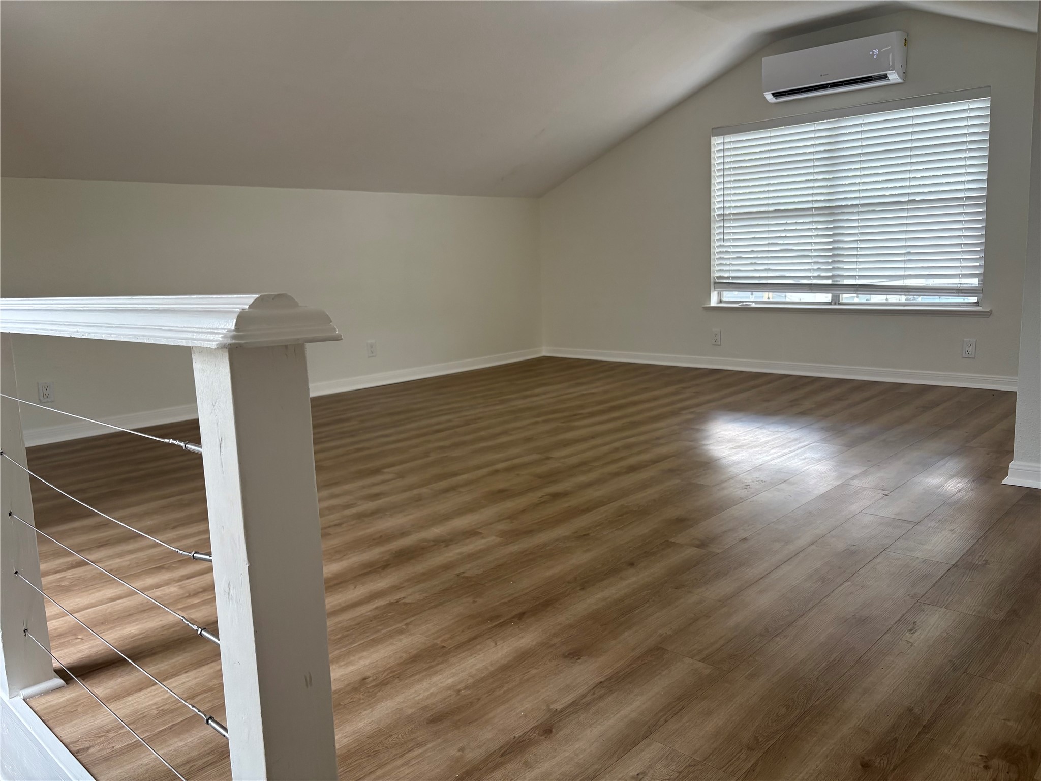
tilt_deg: -8.9
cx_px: 520
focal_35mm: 26
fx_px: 782
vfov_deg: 53.1
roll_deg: +3.6
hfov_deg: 67.3
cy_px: 390
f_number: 1.6
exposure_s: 1/114
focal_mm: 5.96
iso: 125
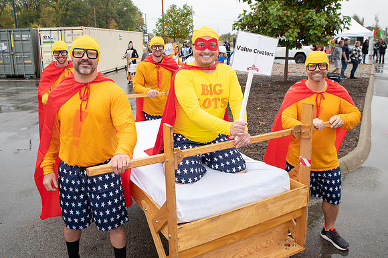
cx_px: 190
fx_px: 351
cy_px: 113
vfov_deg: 40.3
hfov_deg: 57.8
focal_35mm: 33
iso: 400
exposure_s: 1/200
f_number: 5.6
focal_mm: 29
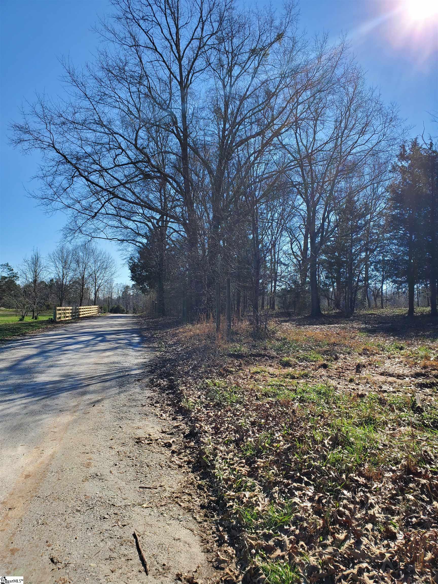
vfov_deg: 67.3
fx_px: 439
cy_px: 292
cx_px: 219
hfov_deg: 53.1
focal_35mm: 26
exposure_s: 1/1618
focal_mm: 4.3
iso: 50
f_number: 2.4
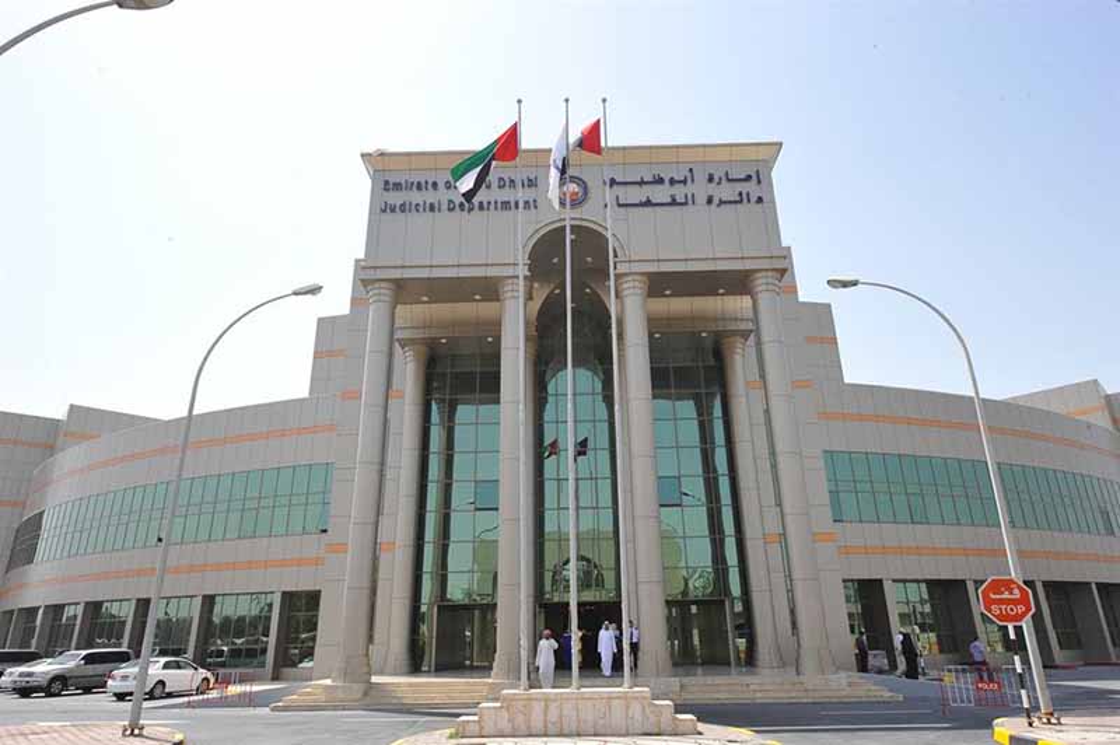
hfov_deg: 78.6
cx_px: 560
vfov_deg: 57.1
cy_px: 372
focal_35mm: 22
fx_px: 684
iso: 800
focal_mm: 22
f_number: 14
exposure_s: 1/400
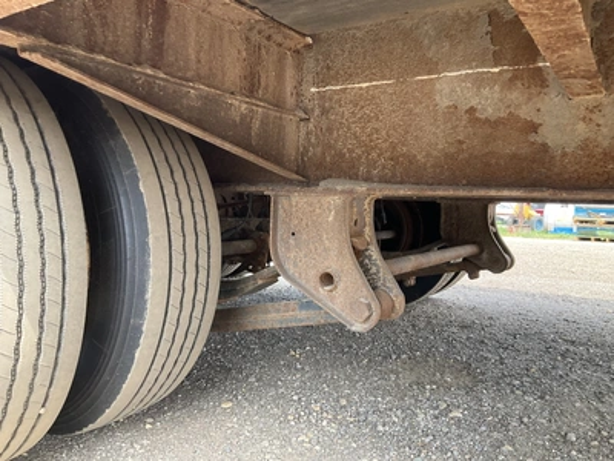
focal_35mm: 29
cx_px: 307
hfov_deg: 61.7
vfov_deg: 48.2
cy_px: 230
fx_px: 514
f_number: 1.8
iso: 50
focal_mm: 3
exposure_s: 1/122
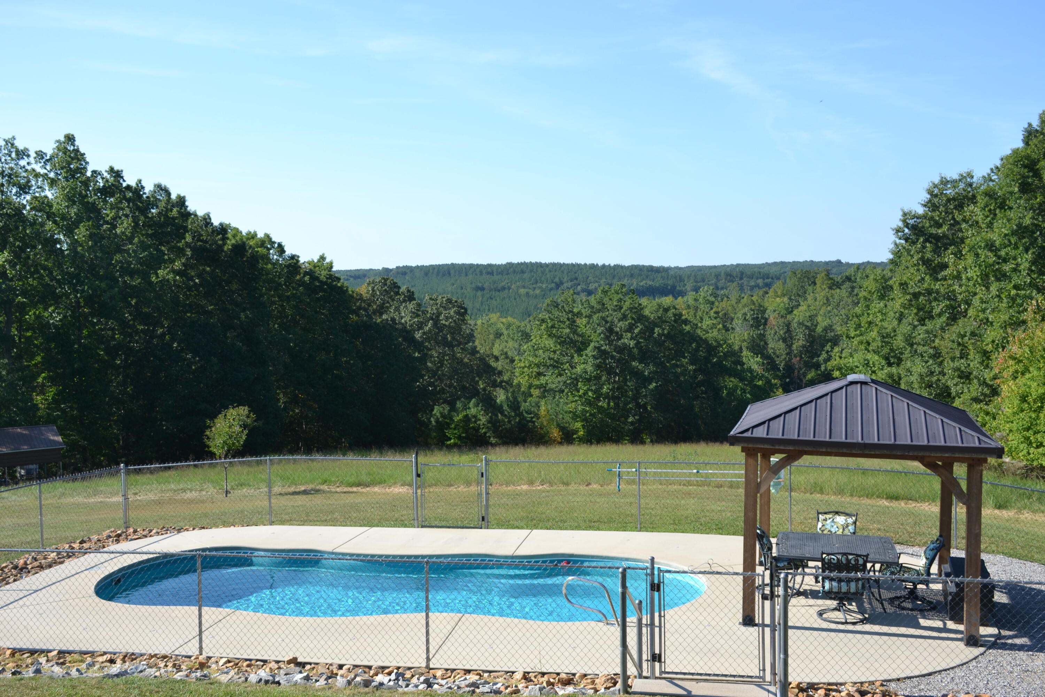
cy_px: 348
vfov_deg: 34.2
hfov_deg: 49.6
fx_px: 1132
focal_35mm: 39
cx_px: 522
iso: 100
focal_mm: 26
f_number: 7.1
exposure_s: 1/200
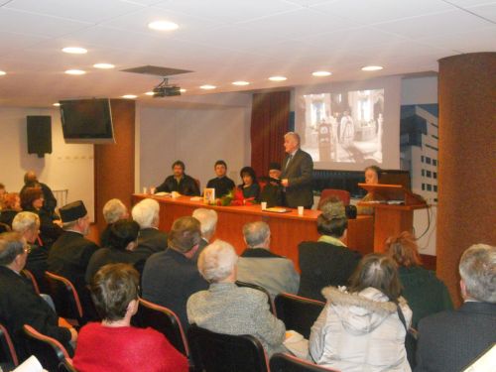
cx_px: 248
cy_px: 186
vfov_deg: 37.7
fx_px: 544
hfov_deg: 49.0
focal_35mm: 38
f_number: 3.9
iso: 1000
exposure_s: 1/30
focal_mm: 6.9
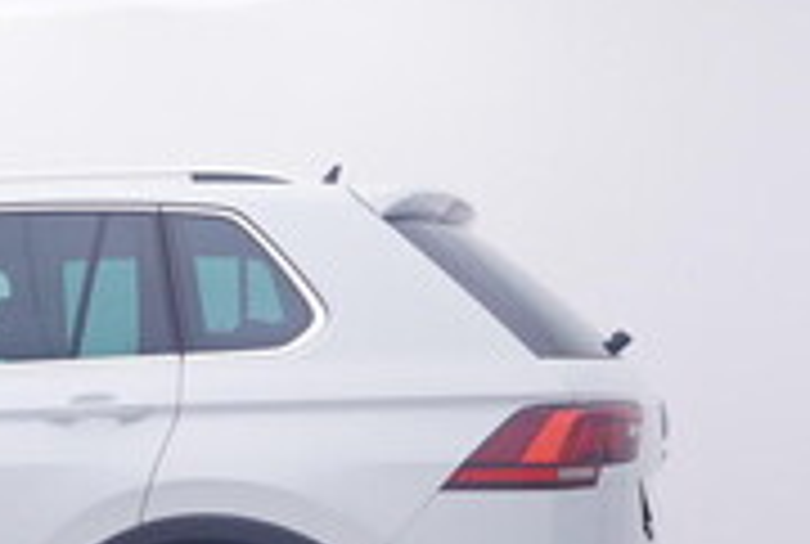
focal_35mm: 69
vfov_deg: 19.8
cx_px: -151
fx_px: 1546
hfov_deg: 26.3
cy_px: 434
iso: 200
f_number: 5
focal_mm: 15
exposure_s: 1/80
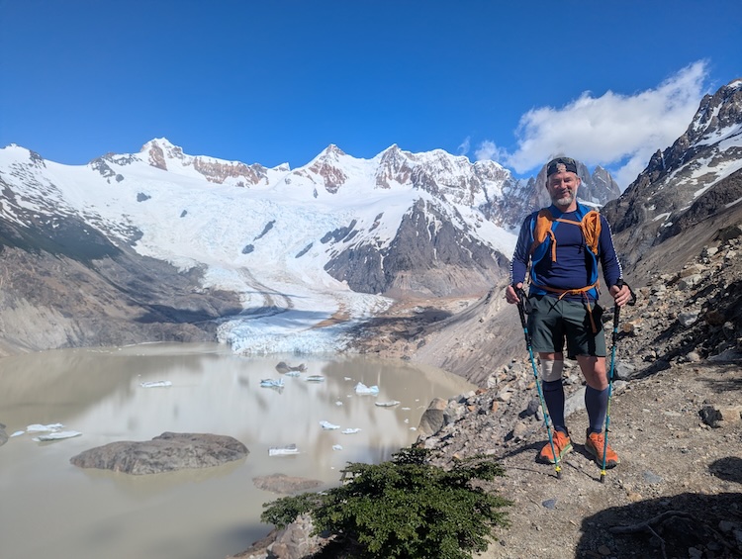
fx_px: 515
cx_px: 371
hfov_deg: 71.5
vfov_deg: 57.0
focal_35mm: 24
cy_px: 280
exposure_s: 1/5155
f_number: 1.85
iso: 46
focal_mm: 6.81
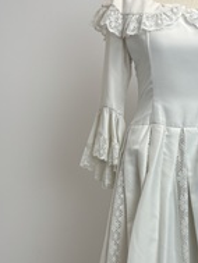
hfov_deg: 25.6
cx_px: 185
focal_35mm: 55
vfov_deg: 33.9
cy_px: 212
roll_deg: -0.5
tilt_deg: -8.0
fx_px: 419
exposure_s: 1/284
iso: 50
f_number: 1.6
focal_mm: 5.96
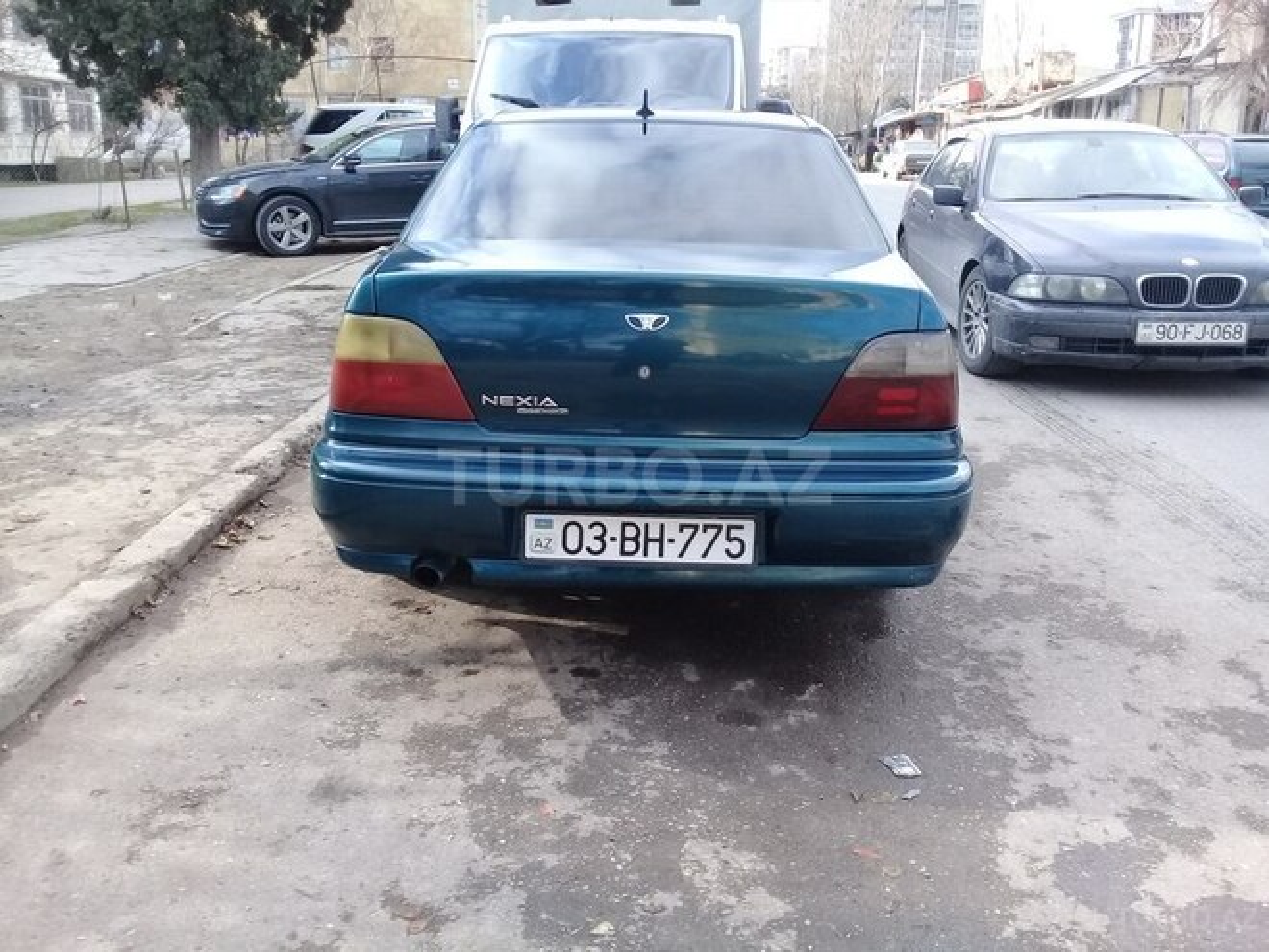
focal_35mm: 31
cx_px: 634
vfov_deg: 45.4
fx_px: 1136
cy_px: 476
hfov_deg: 58.4
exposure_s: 1/173
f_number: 2.2
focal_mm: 3.3
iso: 50
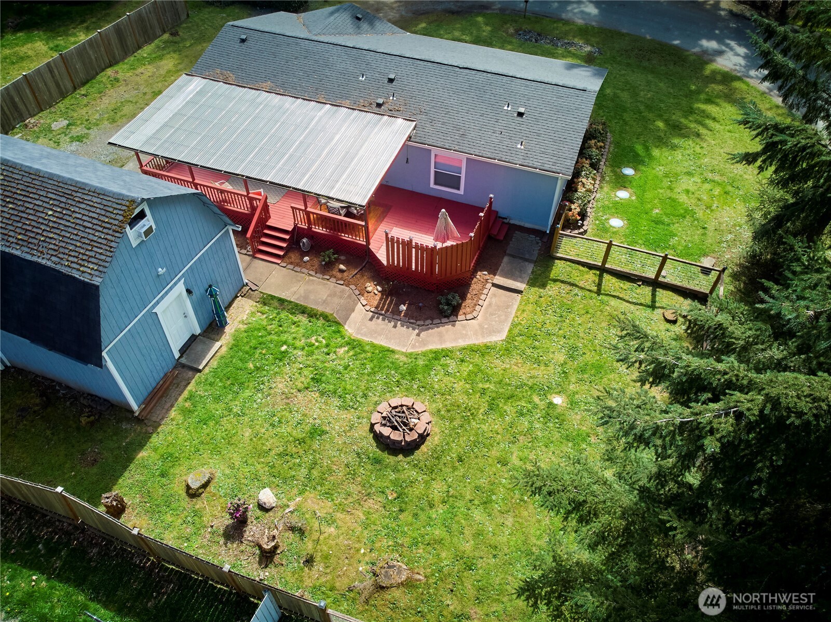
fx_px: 576
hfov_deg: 71.6
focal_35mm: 24
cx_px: 416
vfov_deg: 56.8
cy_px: 311
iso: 100
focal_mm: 4.5
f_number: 2.8
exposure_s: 1/488
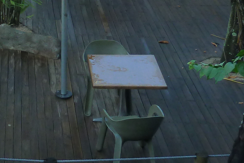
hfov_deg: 21.9
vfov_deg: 15.4
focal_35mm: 87
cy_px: 0
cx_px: -35
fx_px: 590
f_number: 3.5
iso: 125
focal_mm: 4.1
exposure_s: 1/125
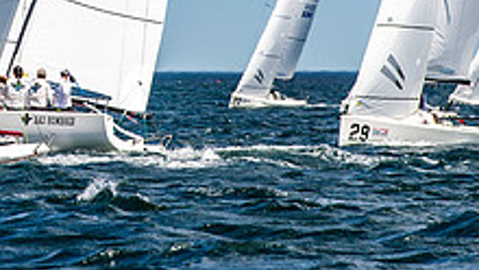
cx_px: -37
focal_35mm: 626
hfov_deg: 3.4
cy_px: -93
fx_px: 7955
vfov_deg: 1.9
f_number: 5.6
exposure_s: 1/4000
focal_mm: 200
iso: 500
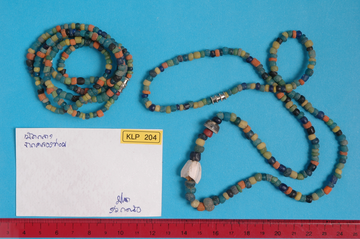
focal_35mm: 78
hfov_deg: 26.0
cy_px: 120
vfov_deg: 17.5
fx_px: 779
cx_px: 180
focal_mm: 52
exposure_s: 1/6
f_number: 22
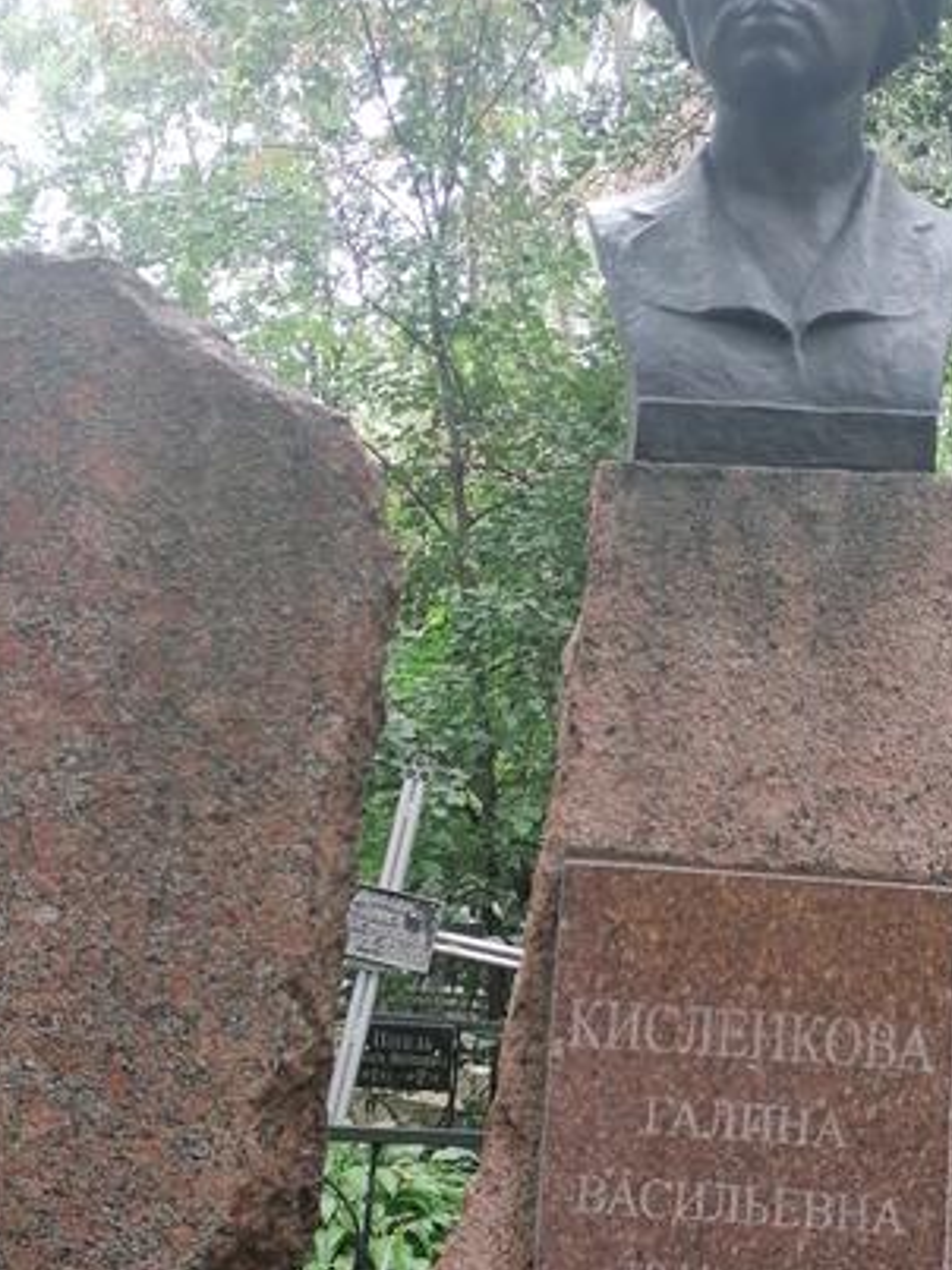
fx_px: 2238
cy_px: 709
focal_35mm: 61
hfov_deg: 23.9
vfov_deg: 31.7
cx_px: 618
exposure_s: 1/50
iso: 80
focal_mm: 4.75
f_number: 1.8
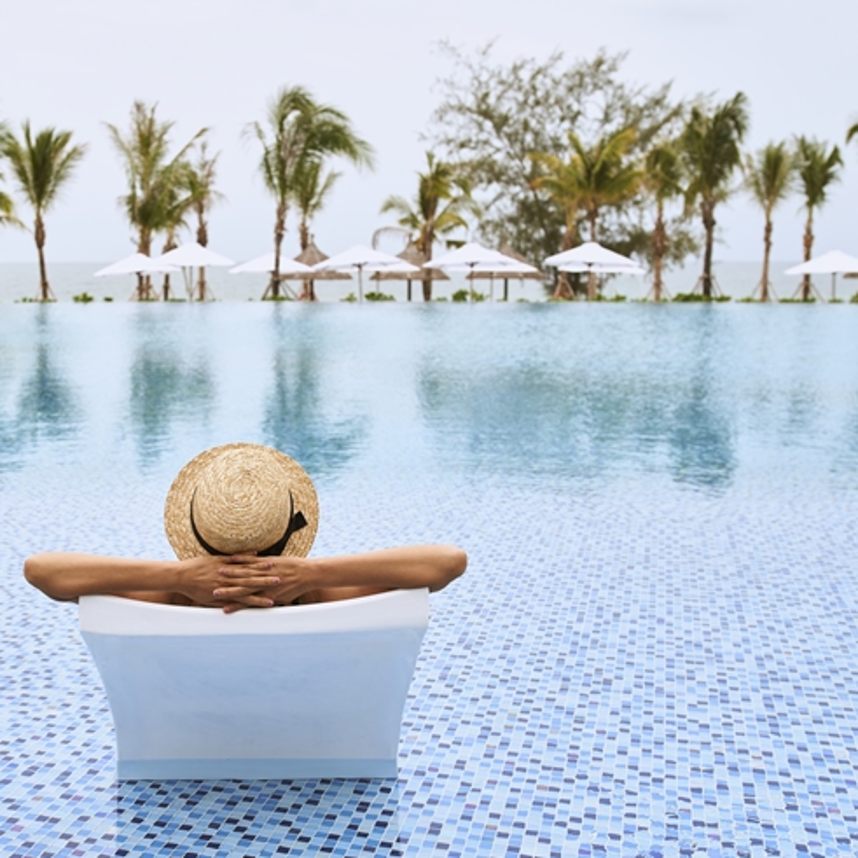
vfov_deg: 37.6
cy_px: 432
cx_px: 272
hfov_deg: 37.1
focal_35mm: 45
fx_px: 1262
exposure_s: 1/640
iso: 100
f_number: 4.5
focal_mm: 35
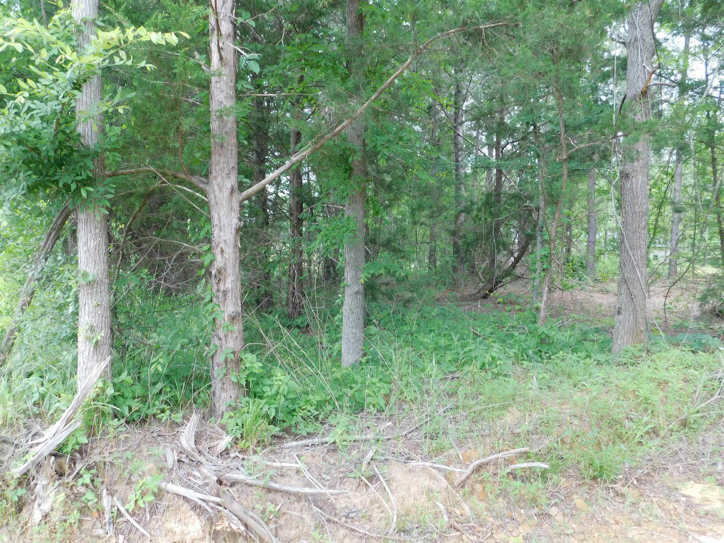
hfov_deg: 63.4
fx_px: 586
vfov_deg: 49.7
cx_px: 362
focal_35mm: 28
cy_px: 272
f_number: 3.2
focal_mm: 4.9
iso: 125
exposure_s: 1/50
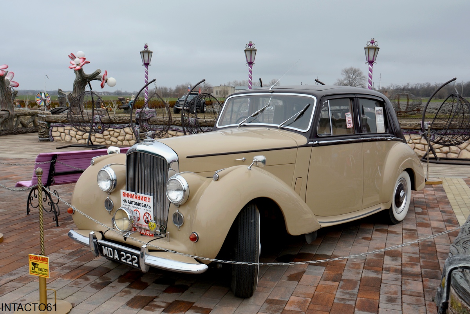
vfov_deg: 40.0
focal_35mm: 33
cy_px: 157
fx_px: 431
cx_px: 235
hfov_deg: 57.2
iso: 200
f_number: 7.1
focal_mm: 22
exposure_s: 1/200
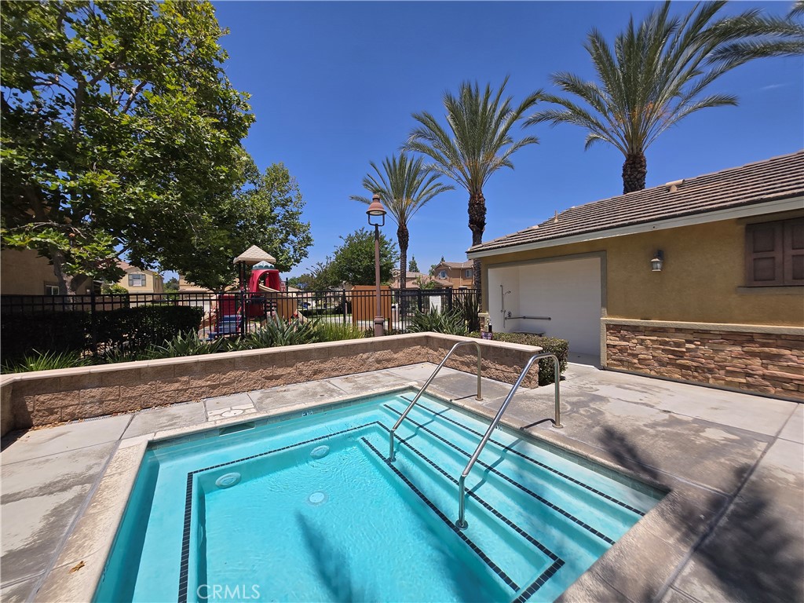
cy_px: 302
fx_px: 302
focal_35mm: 13
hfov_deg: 106.2
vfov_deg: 89.9
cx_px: 402
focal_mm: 1.7
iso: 25
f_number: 2.2
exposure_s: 1/1606
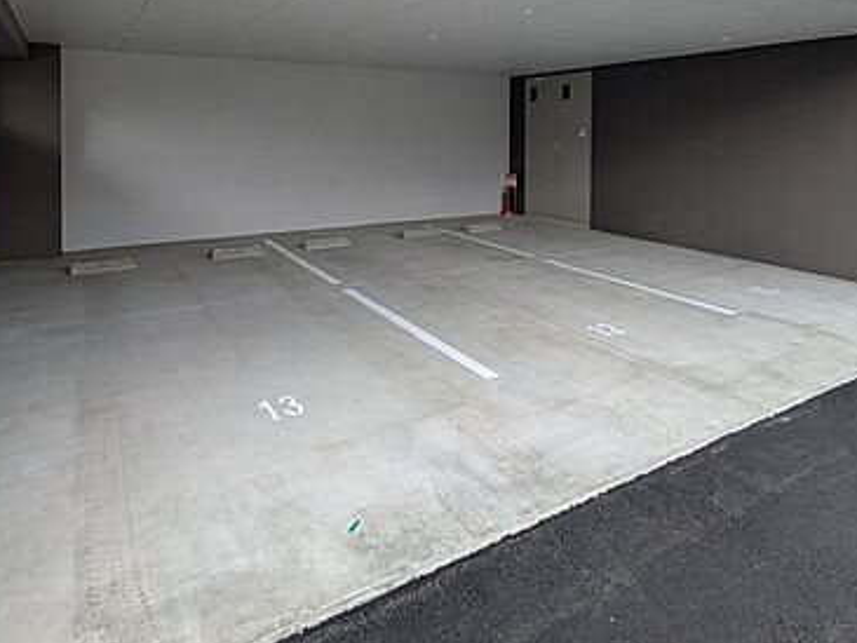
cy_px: 138
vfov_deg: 55.2
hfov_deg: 73.6
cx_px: 376
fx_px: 570
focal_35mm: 23
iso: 52
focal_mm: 1.83
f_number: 2.2
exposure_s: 1/263
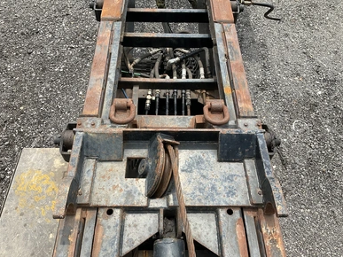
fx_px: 297
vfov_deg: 46.8
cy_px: 125
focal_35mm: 30
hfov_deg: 60.0
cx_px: 171
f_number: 1.8
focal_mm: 3
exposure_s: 1/719
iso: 25
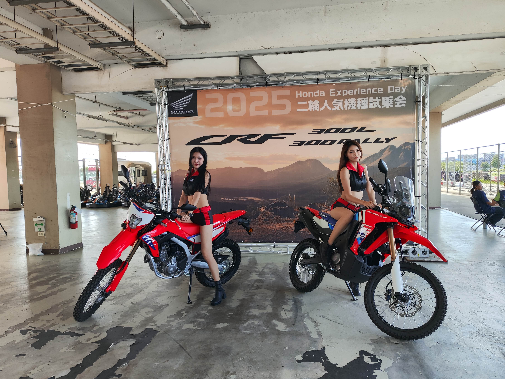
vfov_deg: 54.9
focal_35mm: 25
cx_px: 255
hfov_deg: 69.4
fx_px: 365
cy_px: 193
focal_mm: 4.68
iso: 50
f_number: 1.8
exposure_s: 1/120
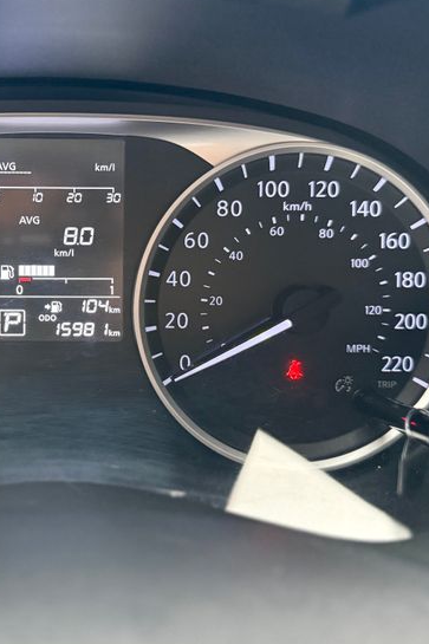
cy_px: 285
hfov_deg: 29.2
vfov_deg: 44.4
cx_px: 43
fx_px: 787
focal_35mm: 44
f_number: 1.78
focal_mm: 6.76
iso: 800
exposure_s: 1/56
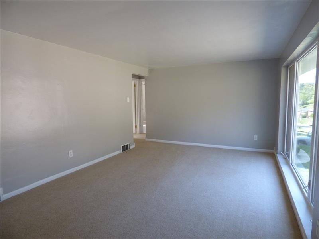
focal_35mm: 20
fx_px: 184
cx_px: 160
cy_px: 120
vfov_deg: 66.0
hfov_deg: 81.7
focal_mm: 3.58
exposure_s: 1/60
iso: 160
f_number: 2.8
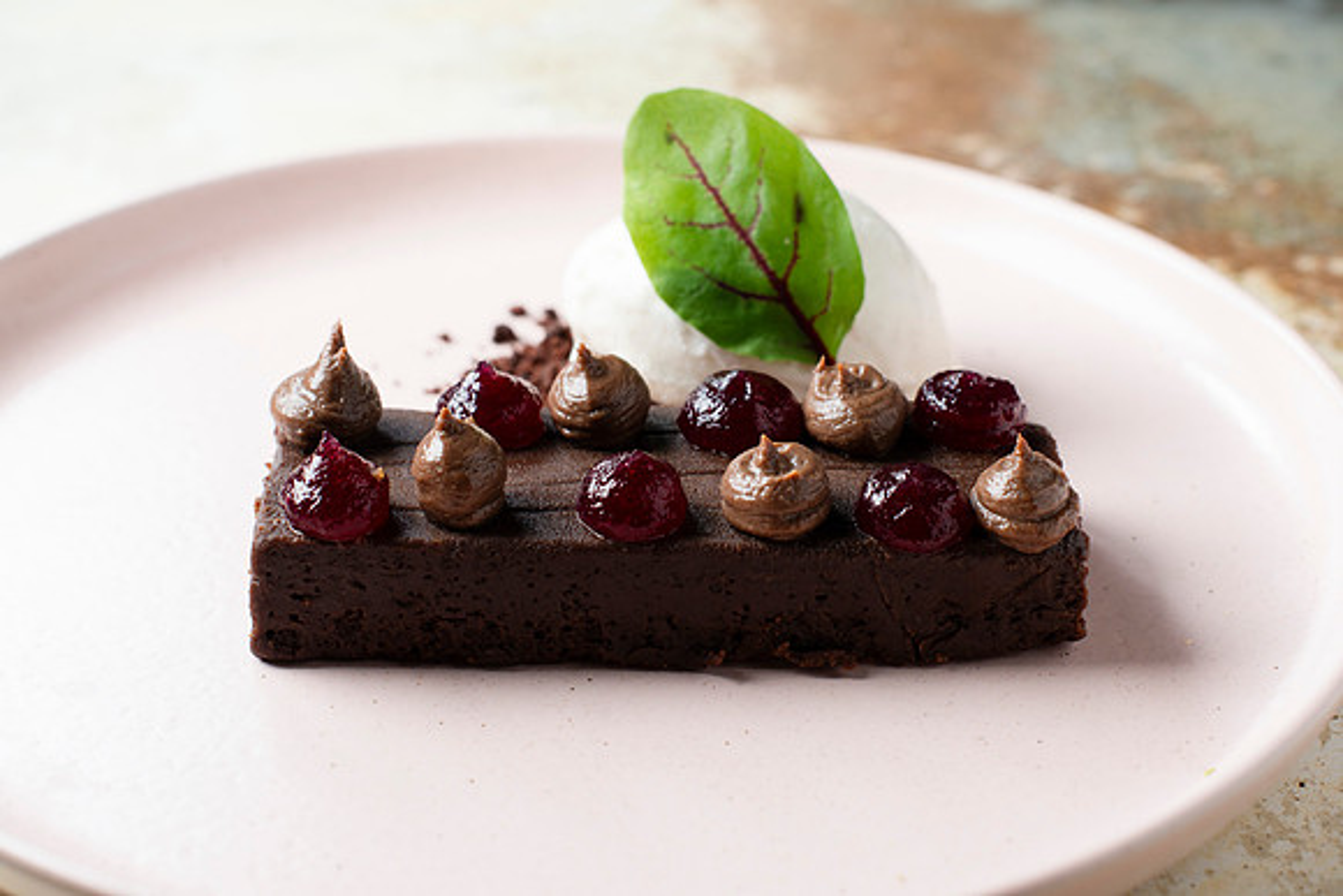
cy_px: 414
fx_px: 2234
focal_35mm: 60
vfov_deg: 22.7
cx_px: 702
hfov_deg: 33.5
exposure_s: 1/200
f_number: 5.6
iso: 200
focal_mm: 50
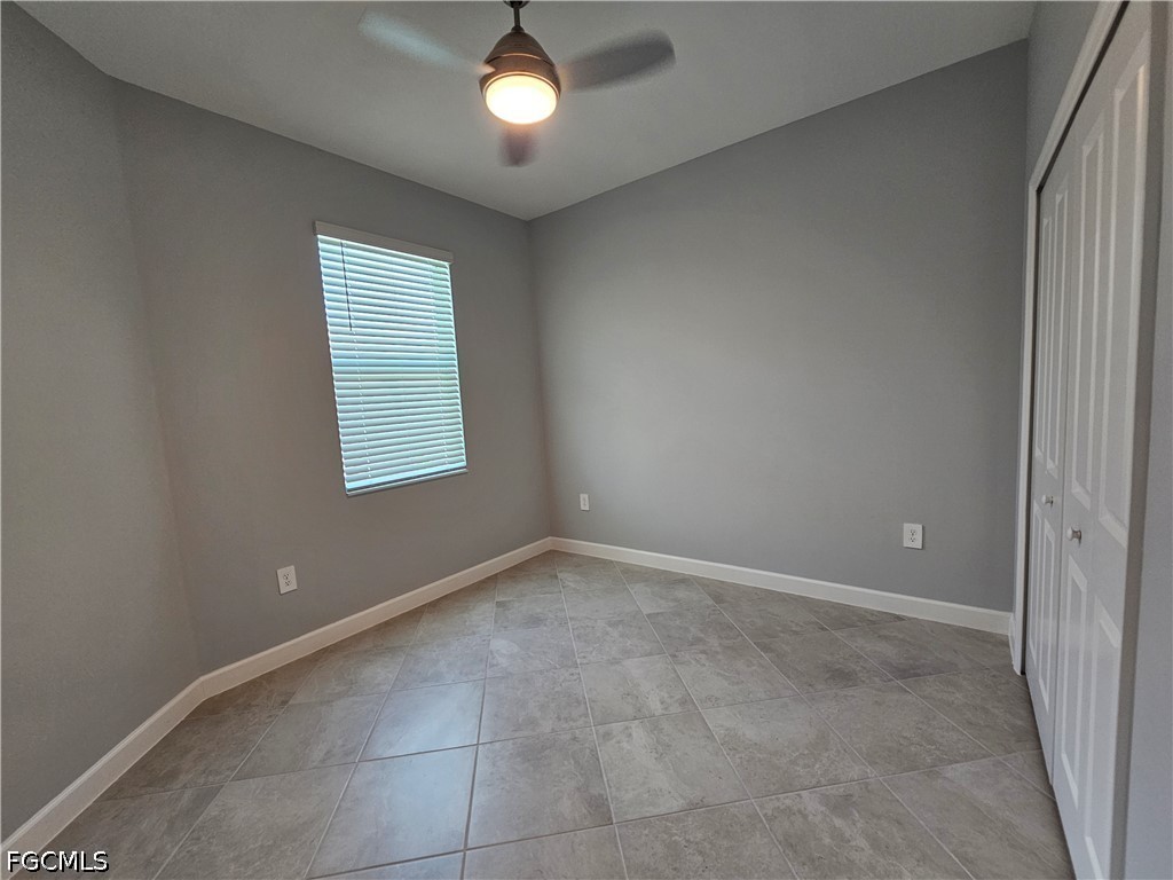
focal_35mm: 13
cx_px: 586
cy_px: 440
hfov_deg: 106.2
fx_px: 441
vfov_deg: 89.9
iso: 125
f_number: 2.2
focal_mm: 2.2
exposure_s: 1/60
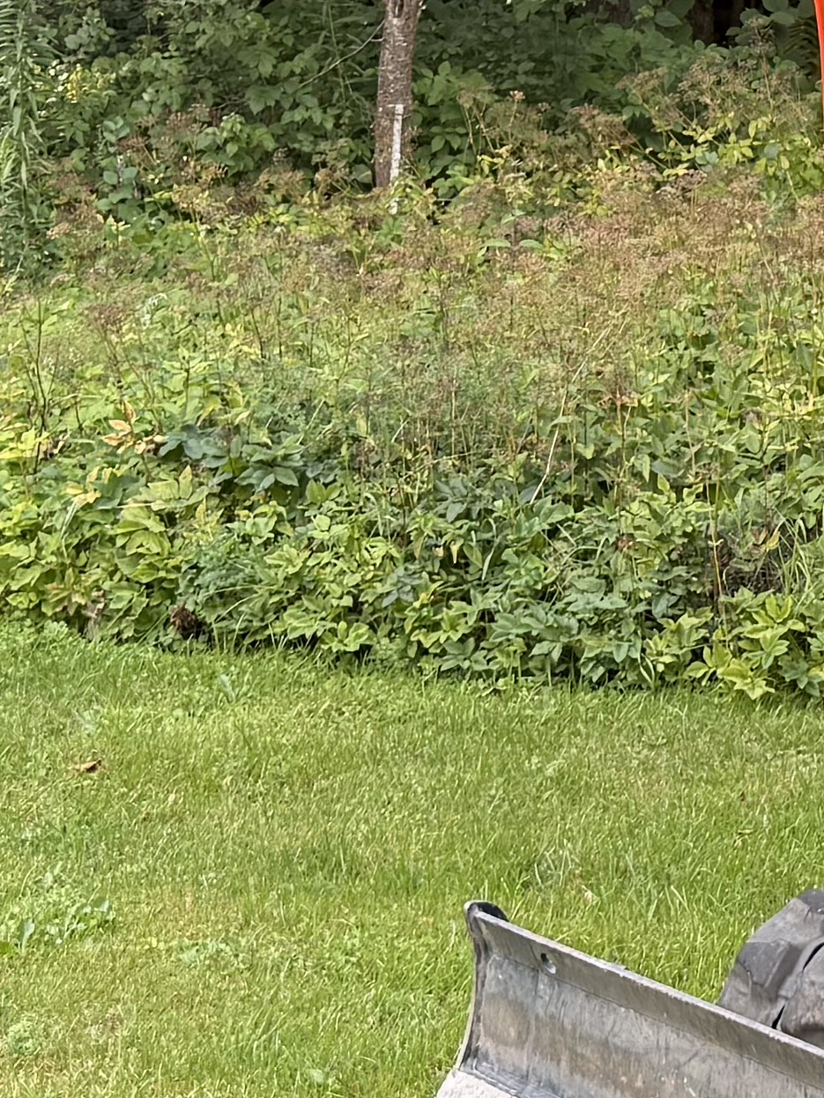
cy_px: -167
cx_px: 813
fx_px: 3490
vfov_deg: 17.2
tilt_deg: -1.7
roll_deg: -0.2
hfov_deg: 13.3
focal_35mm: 110
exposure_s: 1/265
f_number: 1.78
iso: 100
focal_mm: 6.76
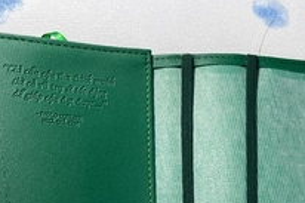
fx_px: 533
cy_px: 265
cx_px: 235
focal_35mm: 63
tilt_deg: -82.1
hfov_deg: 31.3
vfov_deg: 19.8
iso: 64
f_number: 1.6
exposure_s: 1/100
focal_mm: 5.1
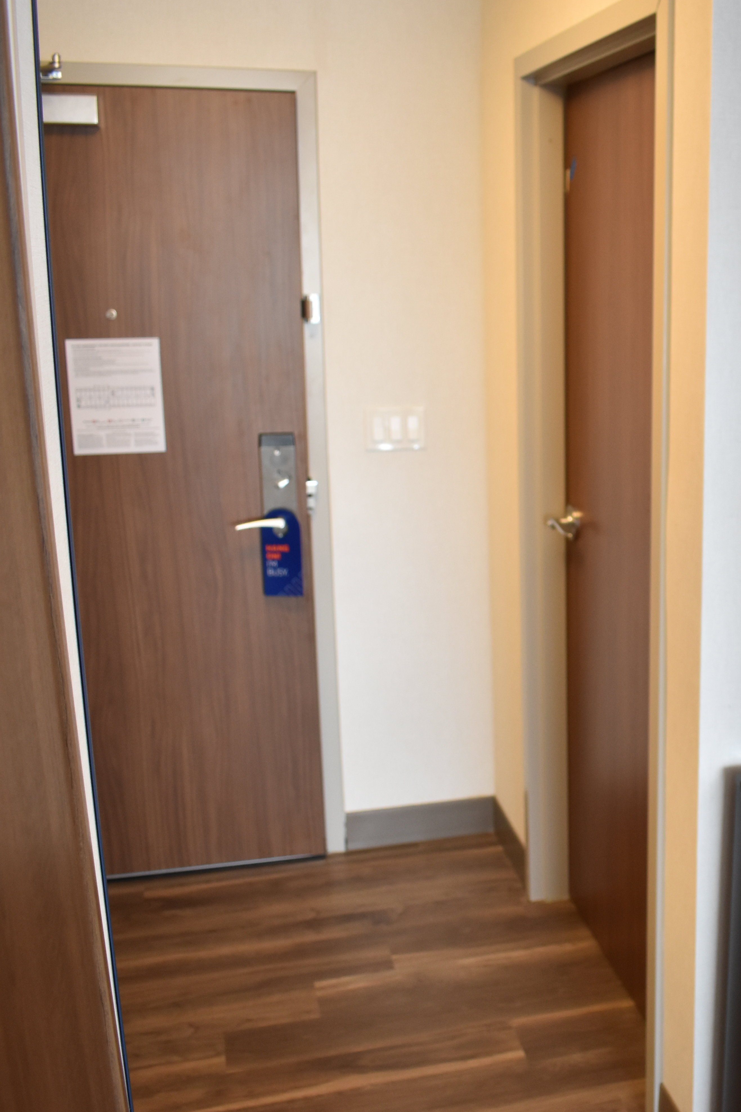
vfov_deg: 47.4
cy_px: 551
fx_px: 1266
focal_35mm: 41
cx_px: 673
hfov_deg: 31.1
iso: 800
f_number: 3.5
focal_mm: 18
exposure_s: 1/40
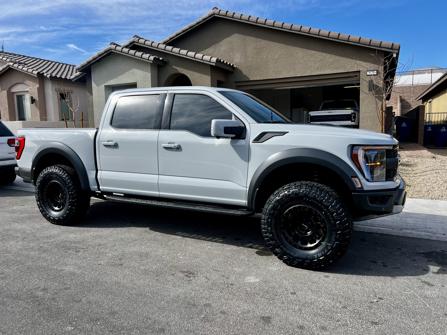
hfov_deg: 67.3
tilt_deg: -6.2
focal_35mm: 26
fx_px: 336
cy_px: 168
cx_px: 224
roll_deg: +1.9
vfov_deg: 53.1
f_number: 1.5
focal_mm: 5.7
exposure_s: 1/2353
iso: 50
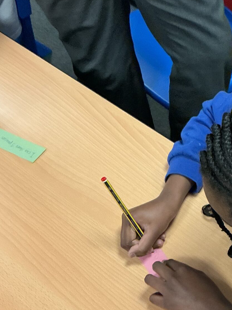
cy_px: 202
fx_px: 599
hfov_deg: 20.9
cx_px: 250
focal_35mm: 67
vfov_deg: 28.8
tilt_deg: -53.8
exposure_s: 1/60
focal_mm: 3
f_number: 1.8
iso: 160
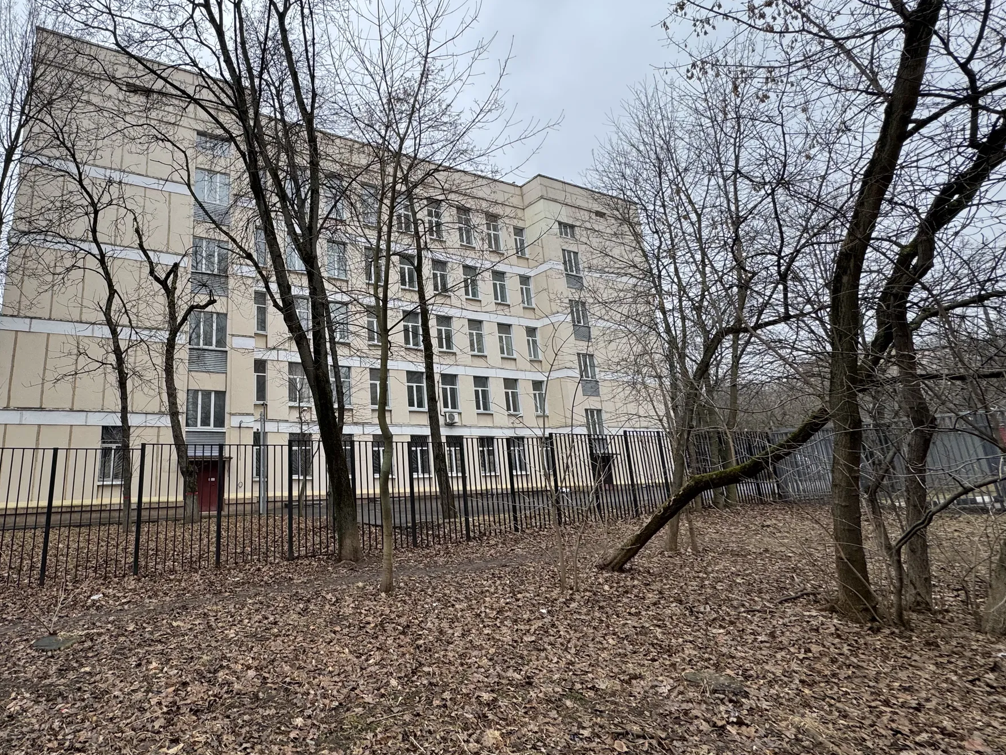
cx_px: 330
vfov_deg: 68.6
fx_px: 552
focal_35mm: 19
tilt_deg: +14.1
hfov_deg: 81.6
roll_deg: +1.4
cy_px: 348
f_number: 2.2
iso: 40
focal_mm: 2.22
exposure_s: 1/173
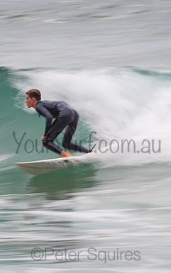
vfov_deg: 2.7
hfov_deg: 1.7
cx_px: 86
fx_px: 5720
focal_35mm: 768
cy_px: 136
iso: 64
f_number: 10
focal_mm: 500
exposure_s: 1/20
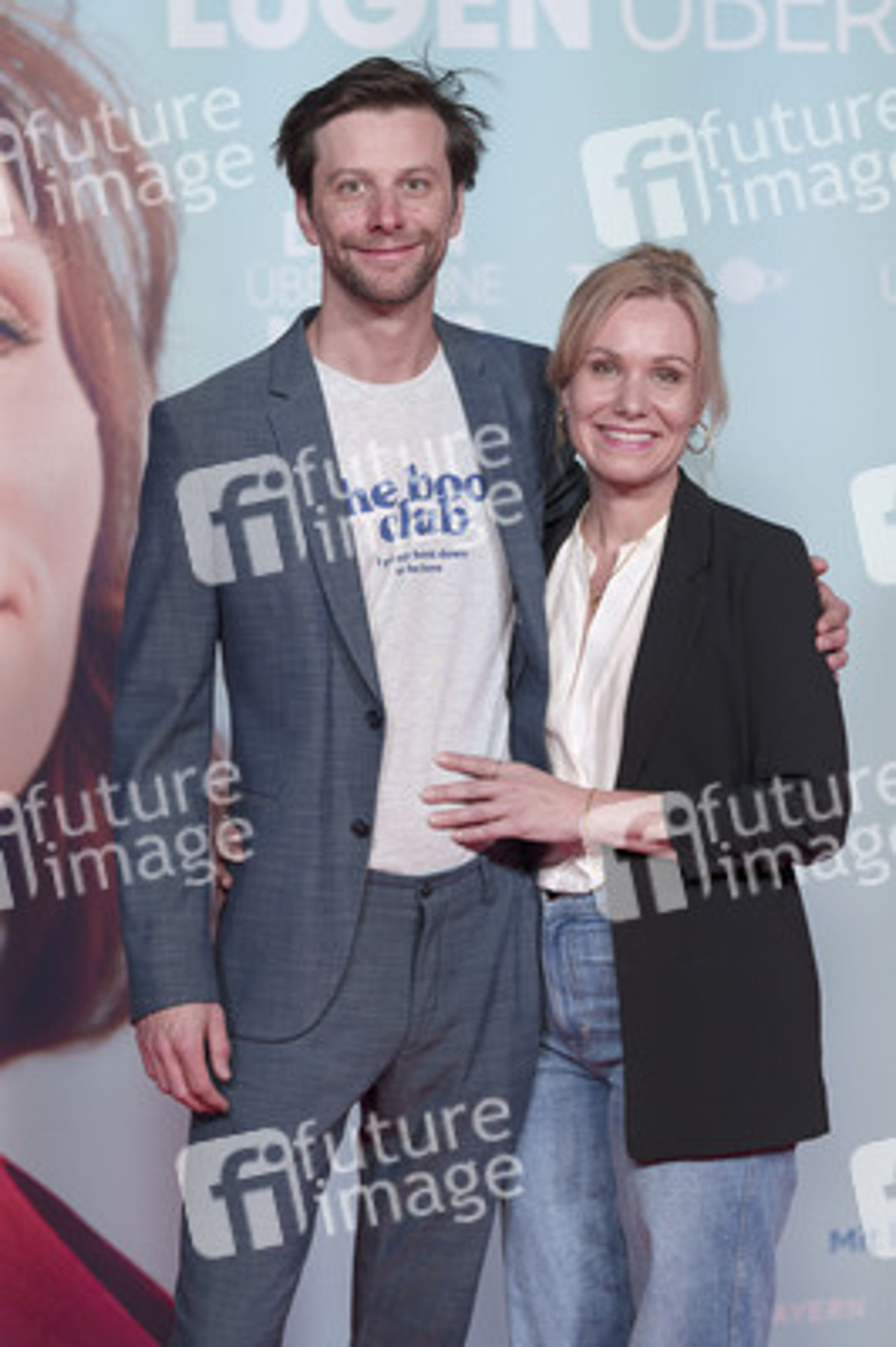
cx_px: 448
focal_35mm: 78
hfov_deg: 17.5
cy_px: 674
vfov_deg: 26.0
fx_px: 2917
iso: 500
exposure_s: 1/250
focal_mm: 78
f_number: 2.8
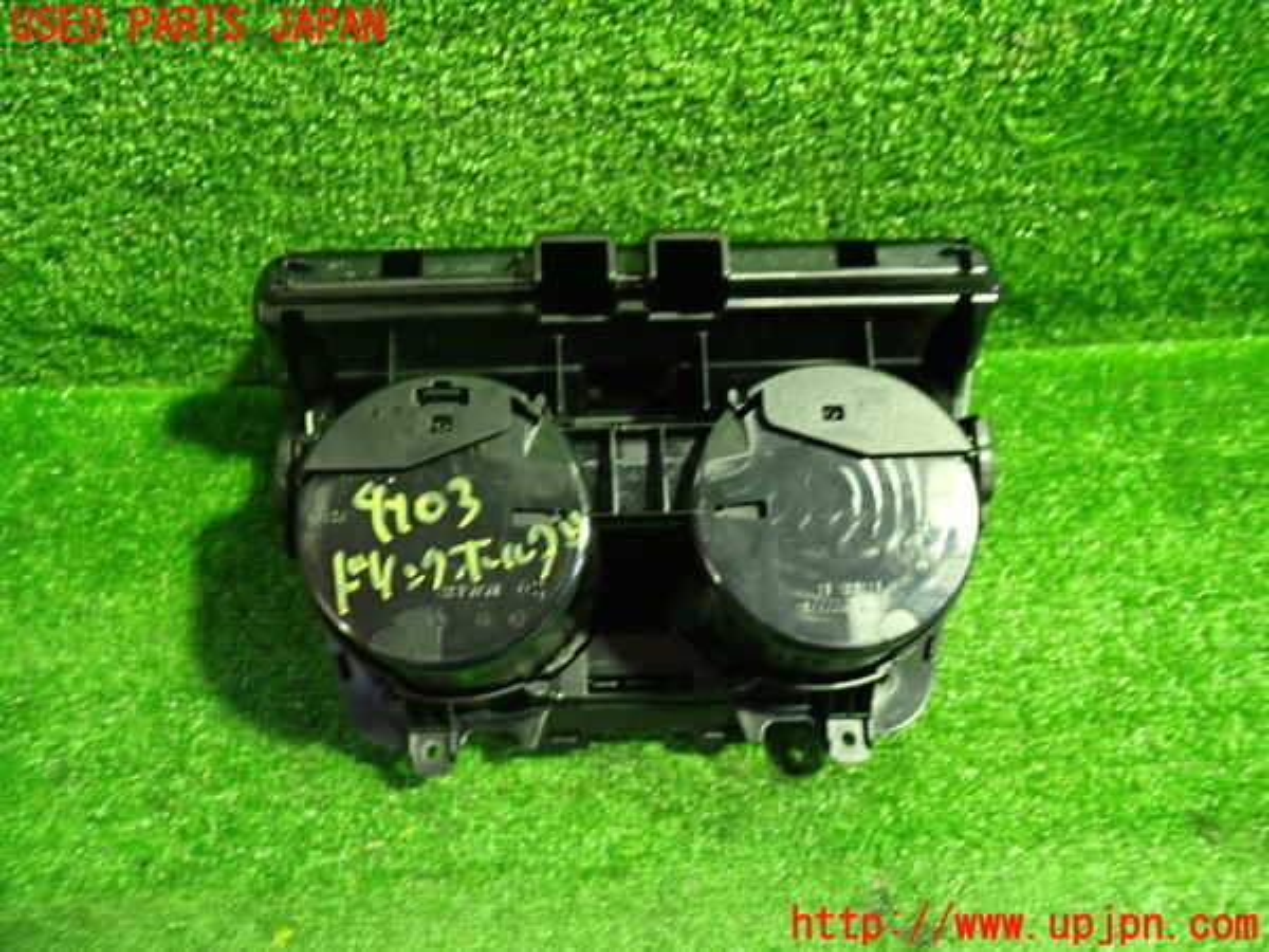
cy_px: 476
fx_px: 1100
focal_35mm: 30
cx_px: 634
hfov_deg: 60.0
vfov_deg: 46.8
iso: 640
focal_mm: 5.4
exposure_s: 1/30
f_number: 2.3
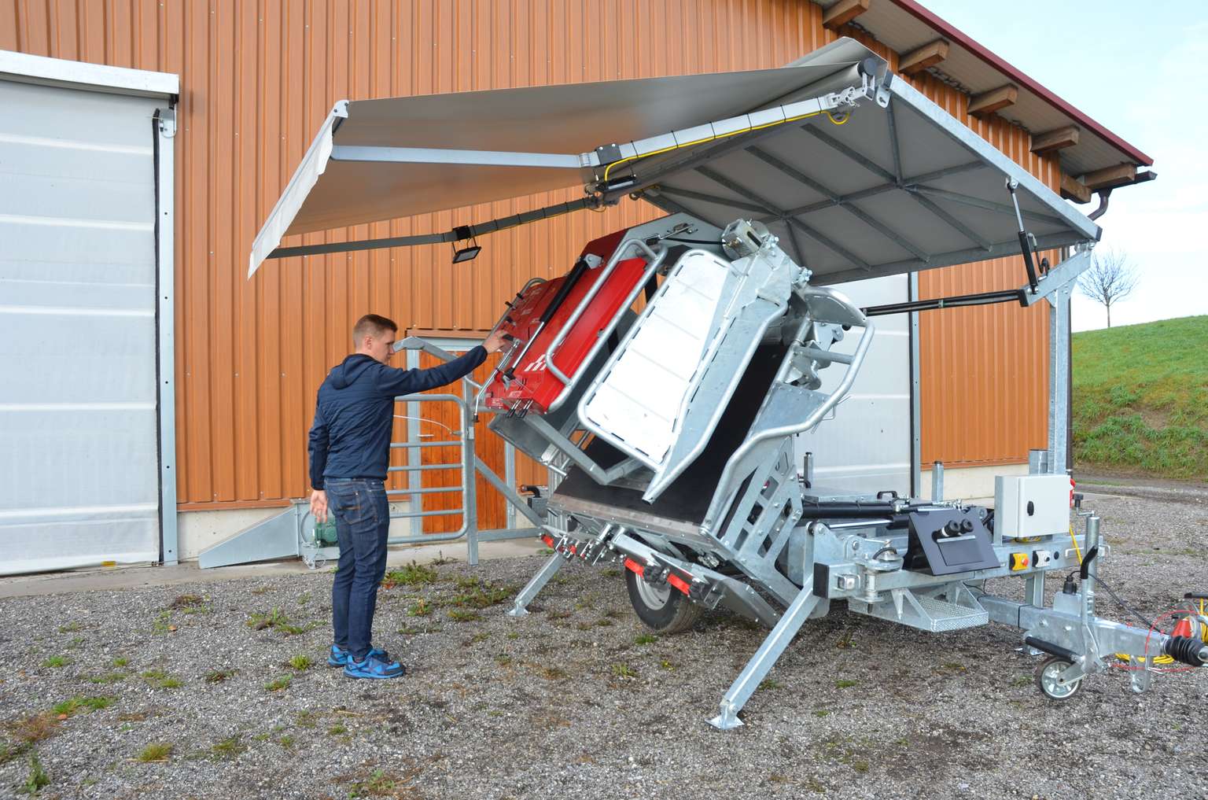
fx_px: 904
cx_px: 604
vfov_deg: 47.7
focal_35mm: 27
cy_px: 400
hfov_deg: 67.5
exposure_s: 1/60
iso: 200
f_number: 8
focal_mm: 18
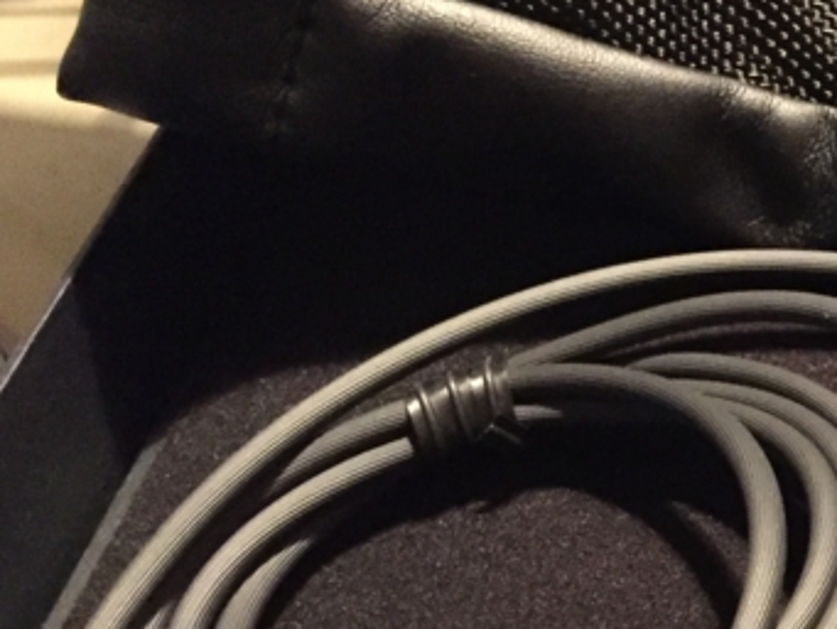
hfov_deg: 19.6
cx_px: 1244
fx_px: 2104
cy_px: 514
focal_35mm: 87
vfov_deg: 16.8
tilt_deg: -45.4
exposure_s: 1/15
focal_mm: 4.15
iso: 400
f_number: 2.2
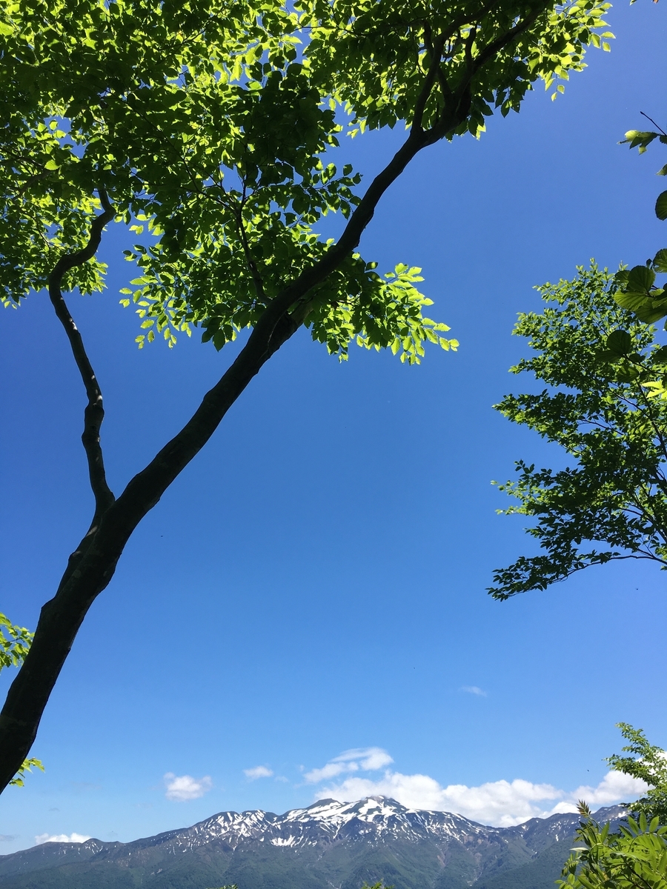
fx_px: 745
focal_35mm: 29
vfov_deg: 61.7
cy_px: 444
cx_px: 334
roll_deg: +0.6
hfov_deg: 48.2
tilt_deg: +29.3
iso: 25
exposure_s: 1/1479
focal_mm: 4.15
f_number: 2.2
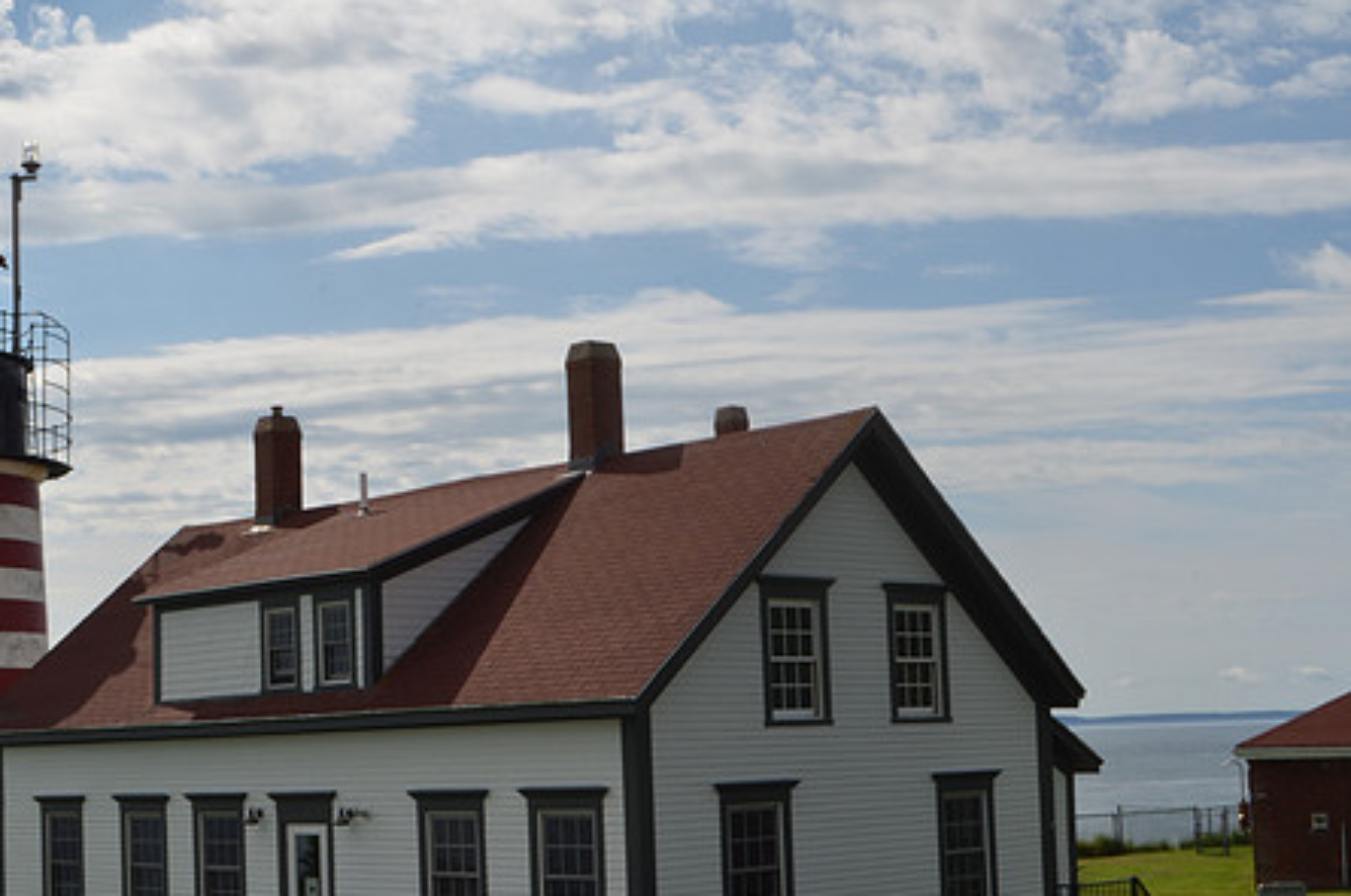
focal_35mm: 57
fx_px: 2122
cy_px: 571
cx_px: 510
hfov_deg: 35.1
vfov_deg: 23.8
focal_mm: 29
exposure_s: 1/60
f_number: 25
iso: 100
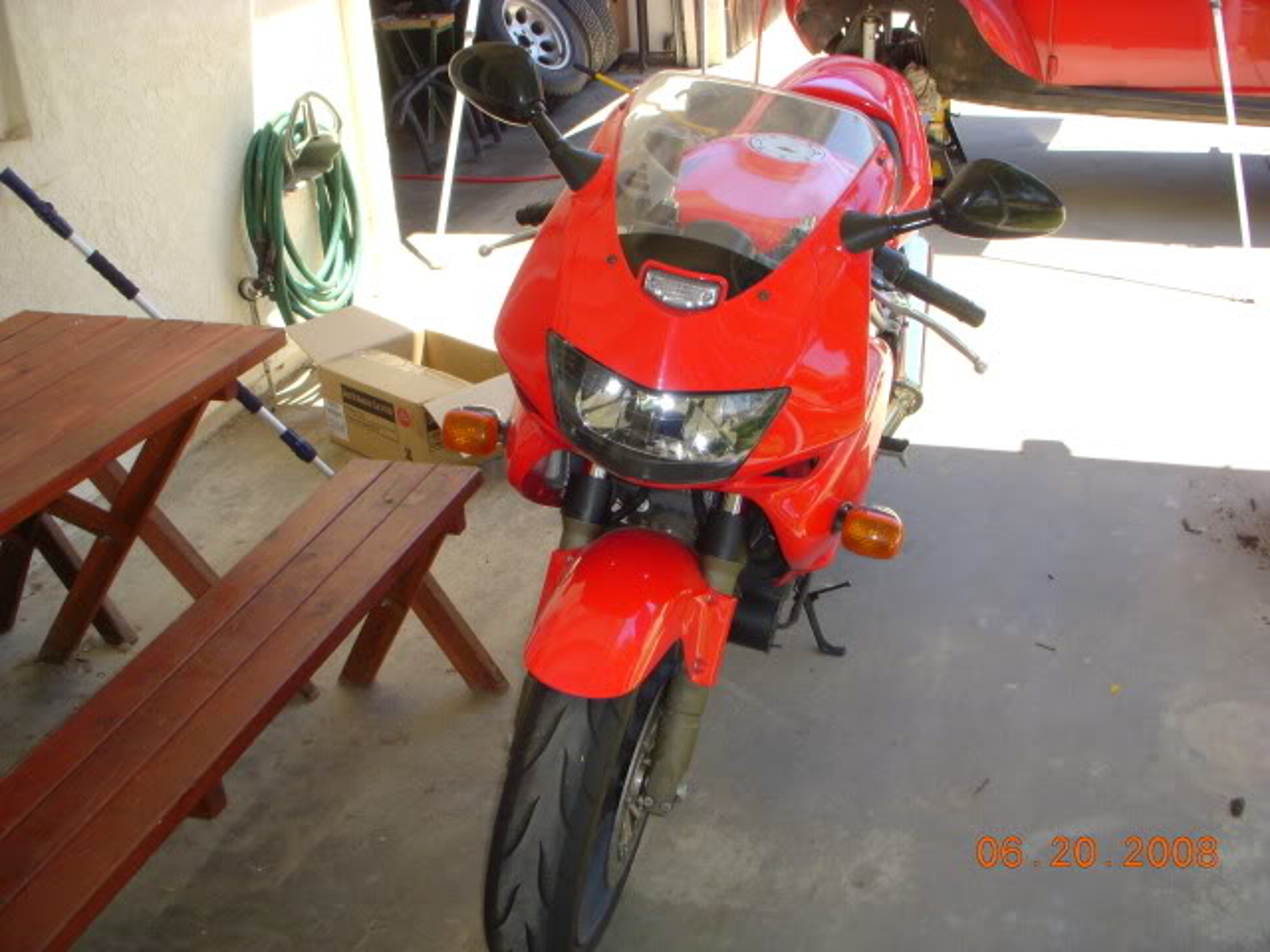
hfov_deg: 49.0
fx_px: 1394
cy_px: 476
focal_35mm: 38
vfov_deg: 37.7
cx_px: 635
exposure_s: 1/160
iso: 100
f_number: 3.3
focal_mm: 6.3
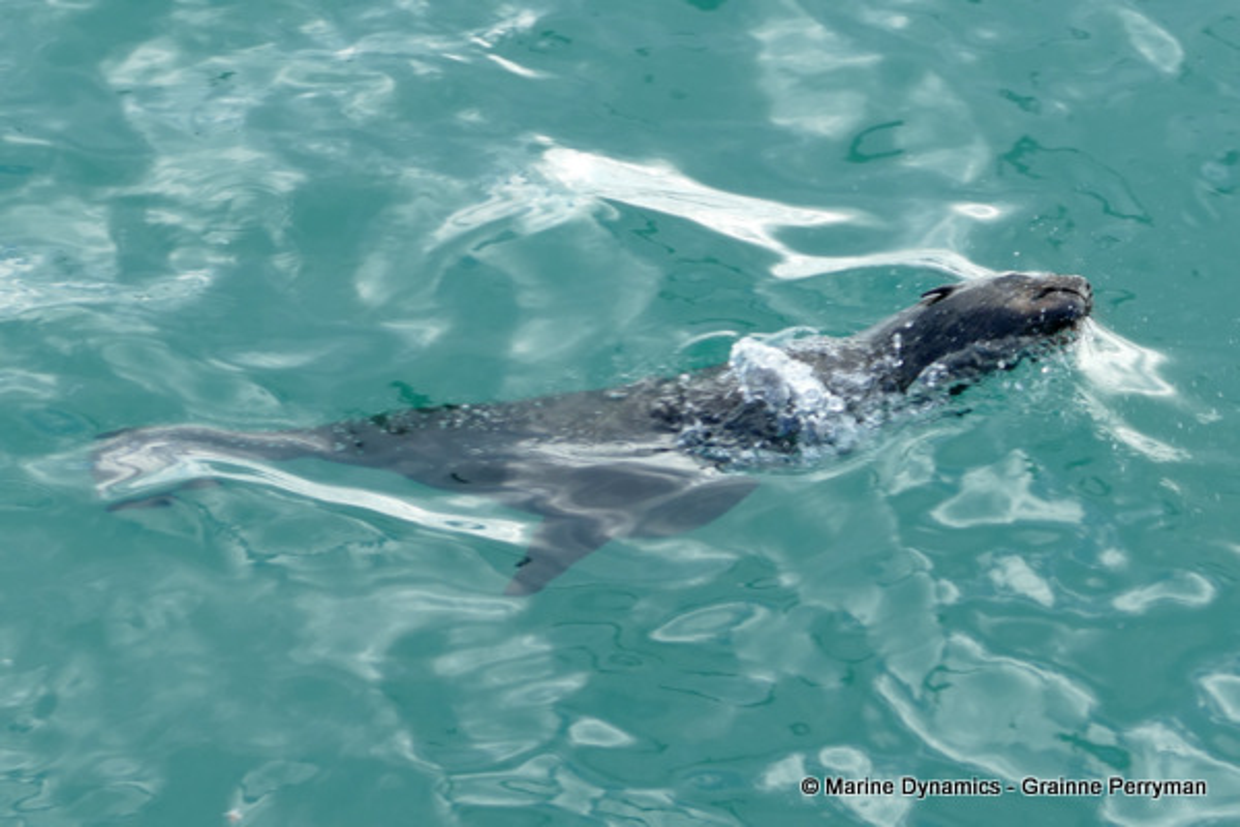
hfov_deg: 32.4
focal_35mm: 62
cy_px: 414
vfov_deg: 21.9
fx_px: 2135
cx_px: 620
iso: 125
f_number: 3.5
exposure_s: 1/250
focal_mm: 22.58
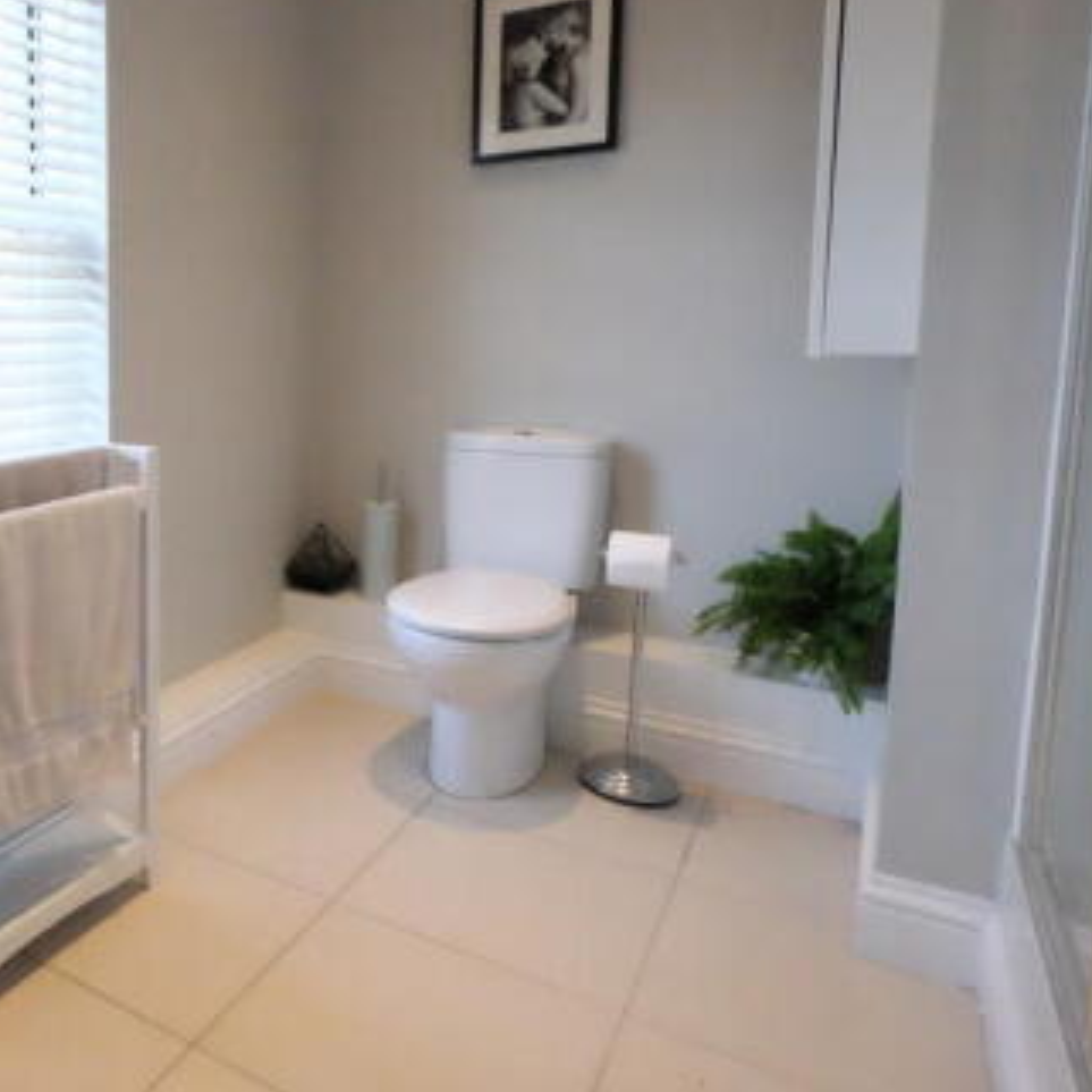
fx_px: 928
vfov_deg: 60.3
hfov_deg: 52.3
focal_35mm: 26
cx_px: 77
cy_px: 424
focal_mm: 10
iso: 12800
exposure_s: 1/420
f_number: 8
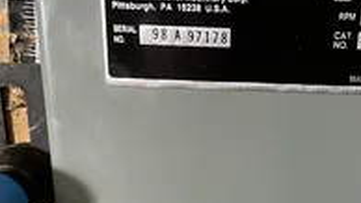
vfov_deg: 18.1
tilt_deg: -23.3
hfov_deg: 32.0
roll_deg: -1.4
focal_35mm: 65
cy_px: 196
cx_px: 251
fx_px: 622
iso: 320
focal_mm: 3
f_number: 1.8
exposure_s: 1/54
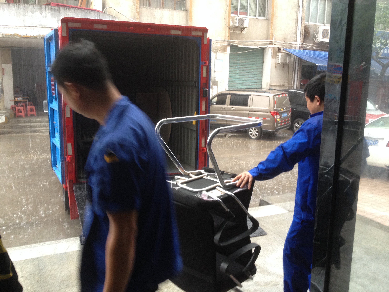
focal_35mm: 35
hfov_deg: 52.6
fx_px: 393
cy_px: 146
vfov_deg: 40.7
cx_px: 194
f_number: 2.4
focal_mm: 4.28
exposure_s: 1/20
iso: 125
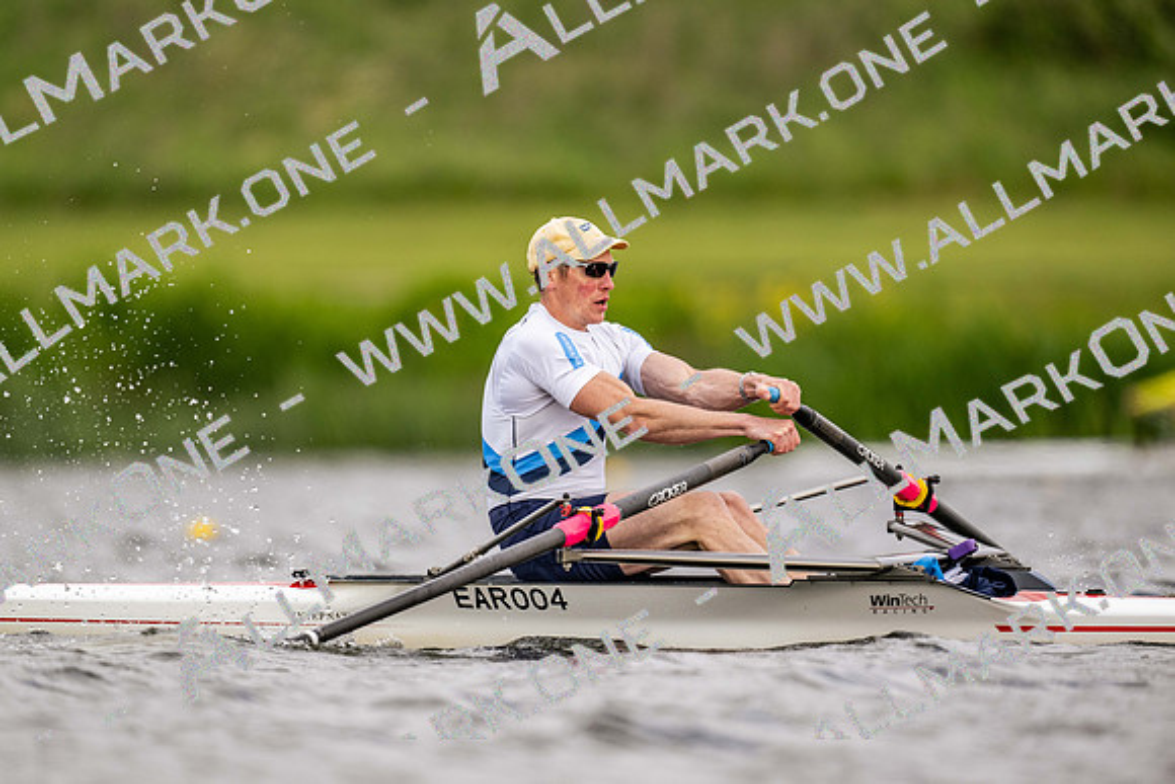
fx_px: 19587
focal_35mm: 600
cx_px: 588
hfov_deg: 3.4
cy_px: 392
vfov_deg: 2.3
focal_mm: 600
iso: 720
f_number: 4
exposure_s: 1/2500
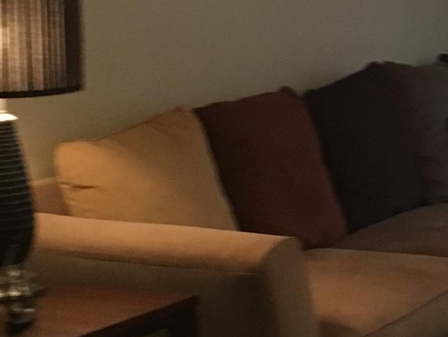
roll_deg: +2.2
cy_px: 71
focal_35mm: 129
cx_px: 602
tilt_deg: -4.9
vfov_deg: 11.5
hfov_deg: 14.6
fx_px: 1670
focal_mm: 4.15
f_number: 2.2
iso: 125
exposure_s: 1/30
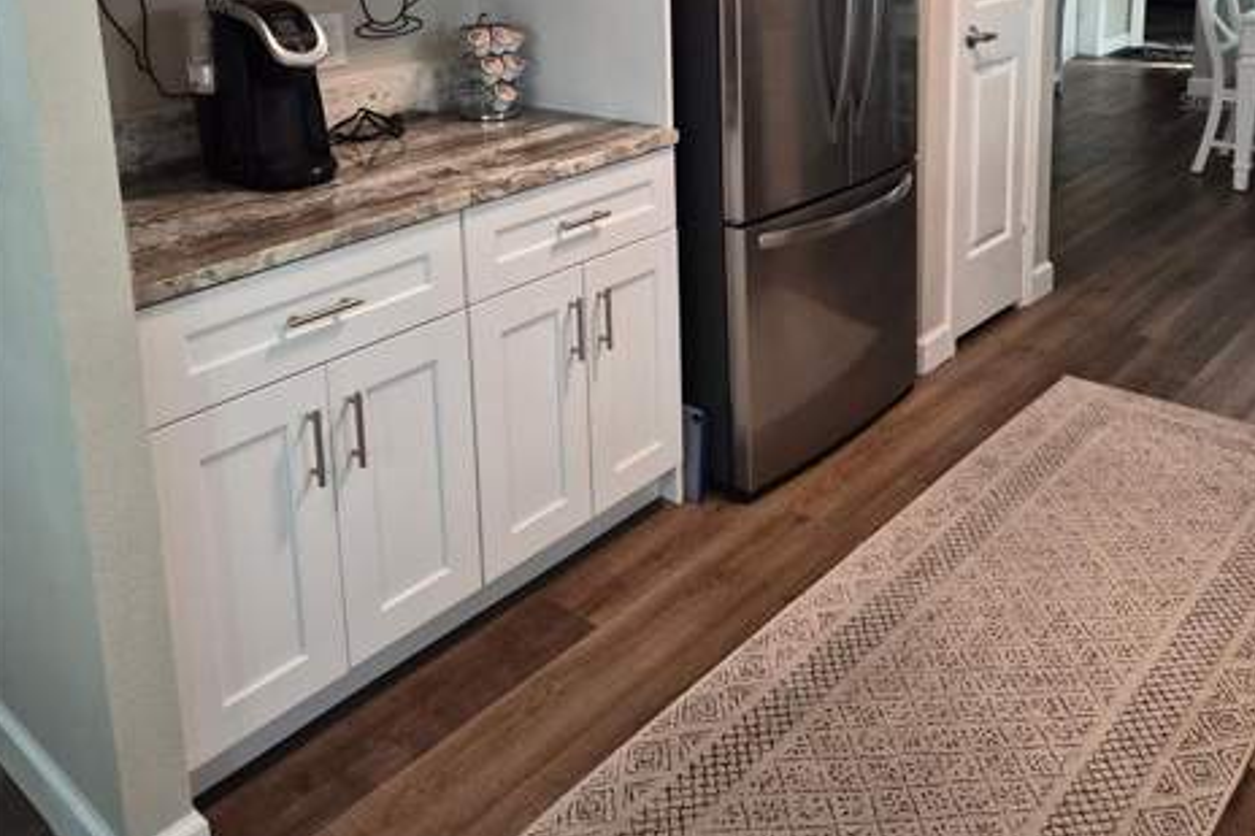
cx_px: 633
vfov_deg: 37.6
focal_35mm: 33
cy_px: 100
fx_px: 1150
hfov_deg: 57.2
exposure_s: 1/120
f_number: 1.8
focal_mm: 5.4
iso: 250
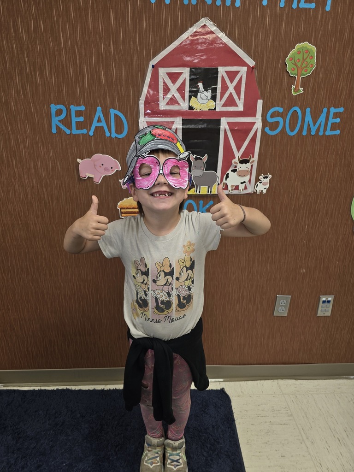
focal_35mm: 23
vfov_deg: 73.9
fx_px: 314
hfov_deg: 58.9
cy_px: 236
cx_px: 177
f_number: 1.7
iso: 64
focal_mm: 6.3
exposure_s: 1/60
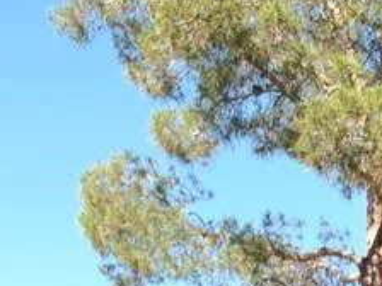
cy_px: 609
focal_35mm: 119
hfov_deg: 16.5
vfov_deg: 11.1
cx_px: 258
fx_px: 1313
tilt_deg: -4.5
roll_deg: -0.9
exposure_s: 1/1282
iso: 25
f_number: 1.8
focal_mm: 4.25
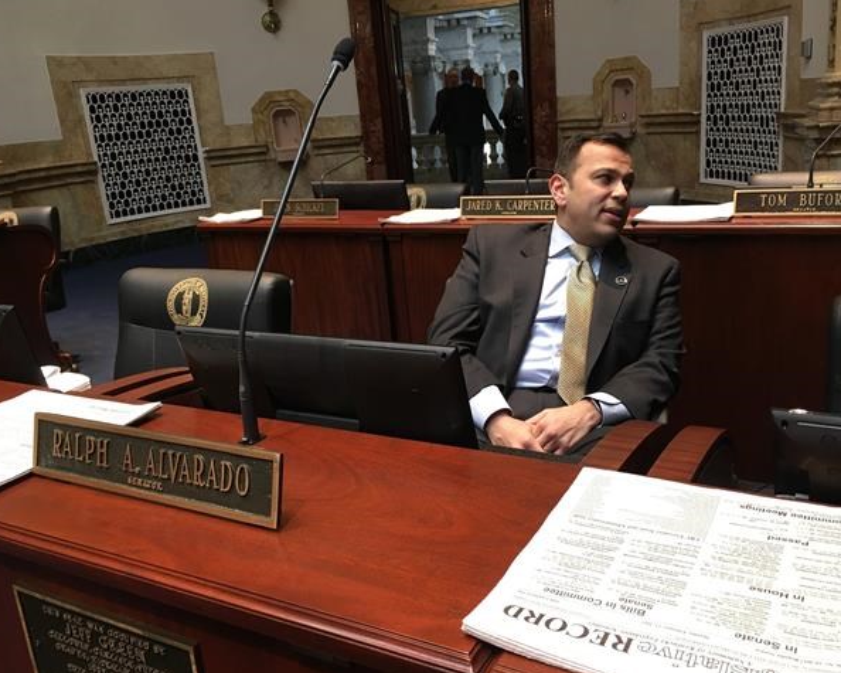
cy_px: 333
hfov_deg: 57.2
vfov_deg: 47.1
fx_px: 771
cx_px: 442
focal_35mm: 31
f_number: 2.2
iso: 80
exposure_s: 1/30
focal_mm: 4.15
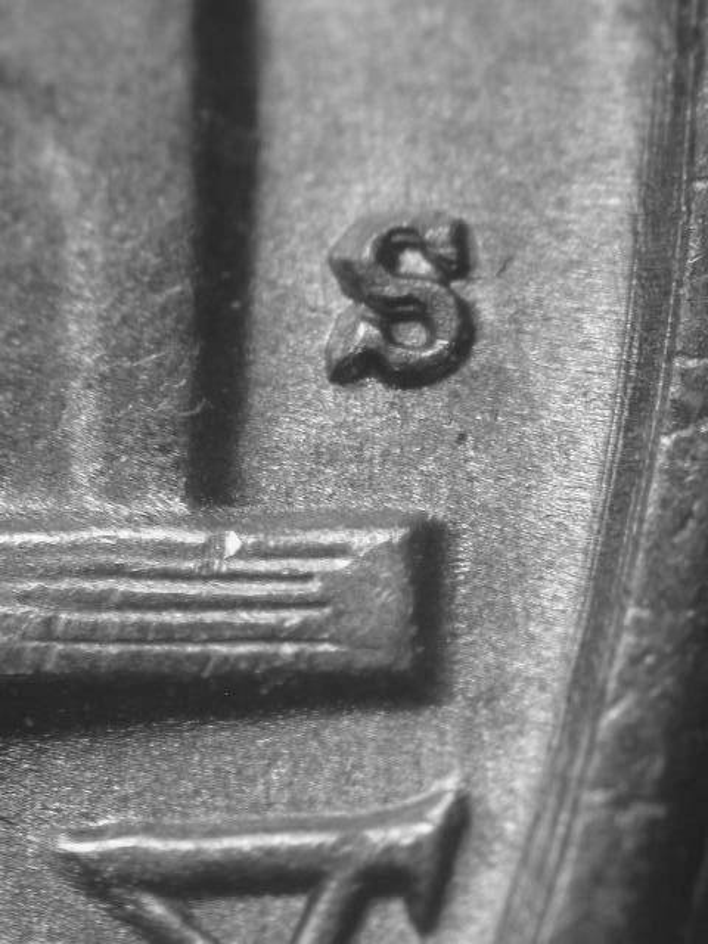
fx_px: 3600
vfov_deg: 14.9
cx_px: 354
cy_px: 472
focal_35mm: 132
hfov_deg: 11.2
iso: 100
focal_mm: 27.3
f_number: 4.6
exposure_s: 1/9.3
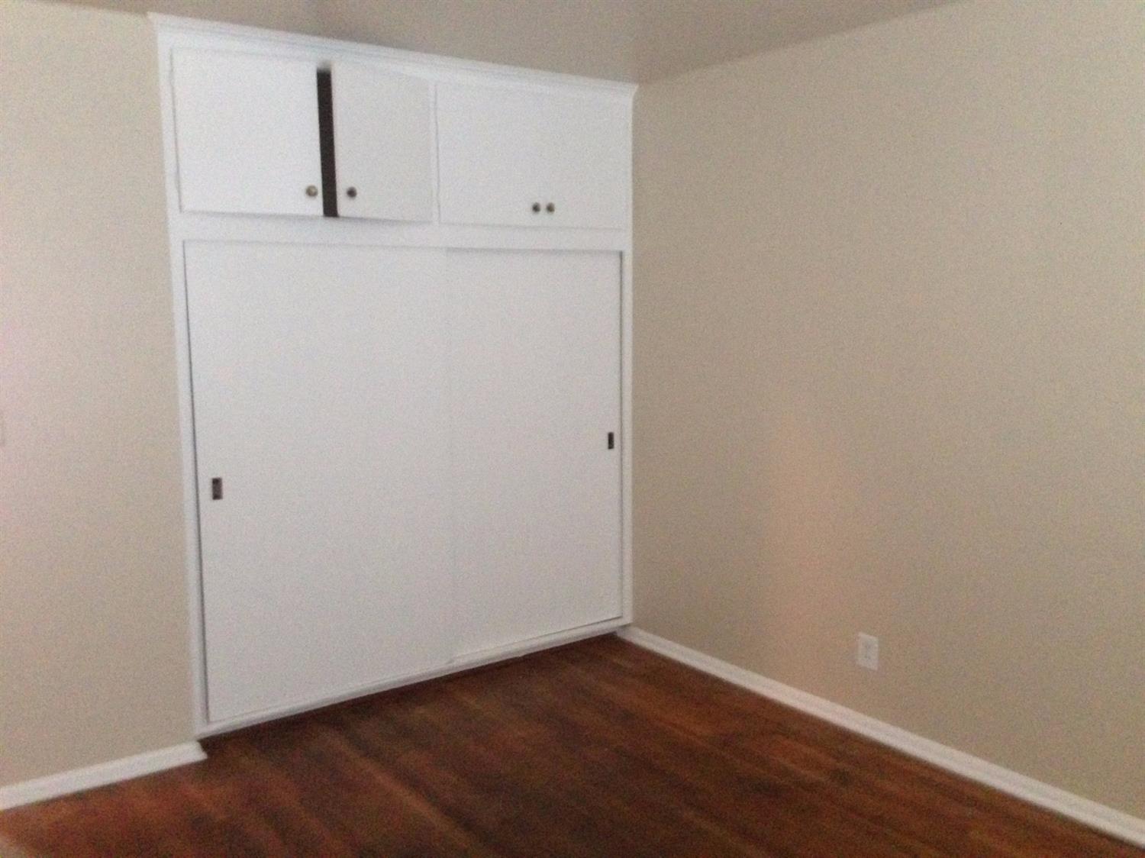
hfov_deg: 55.4
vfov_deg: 42.9
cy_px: 429
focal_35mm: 33
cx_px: 572
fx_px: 1091
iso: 640
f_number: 2.4
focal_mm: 4.12
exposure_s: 1/15
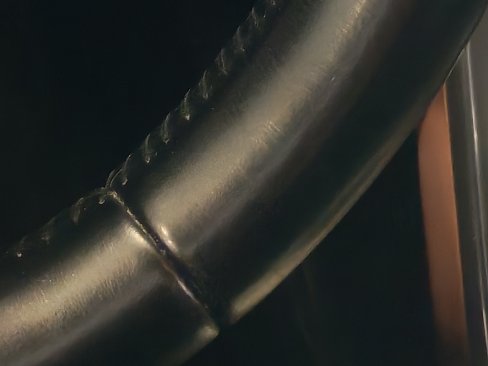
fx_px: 1678
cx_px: -389
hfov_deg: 14.5
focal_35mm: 119
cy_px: -417
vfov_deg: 11.1
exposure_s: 1/100
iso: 819
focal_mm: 6.12
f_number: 1.9
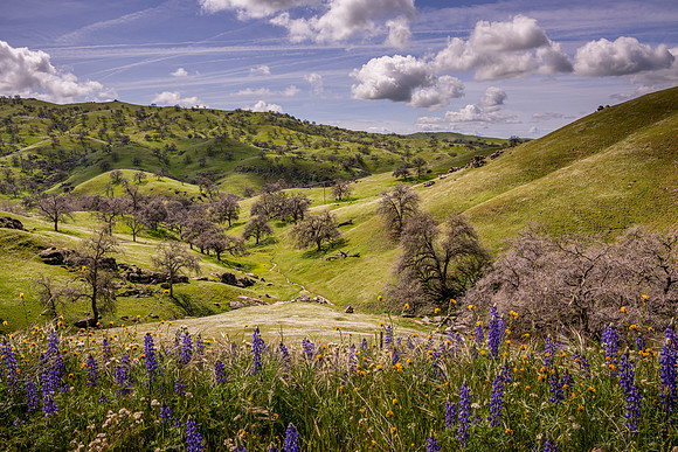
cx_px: 339
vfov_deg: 50.4
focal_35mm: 26
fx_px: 480
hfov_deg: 70.4
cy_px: 226
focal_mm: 25.5
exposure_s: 1/30
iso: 64
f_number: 13
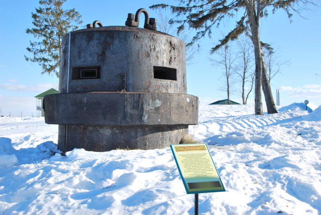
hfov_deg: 41.1
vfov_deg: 28.2
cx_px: 160
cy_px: 108
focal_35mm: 48
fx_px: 429
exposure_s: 1/200
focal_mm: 32
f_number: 7.1
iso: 100
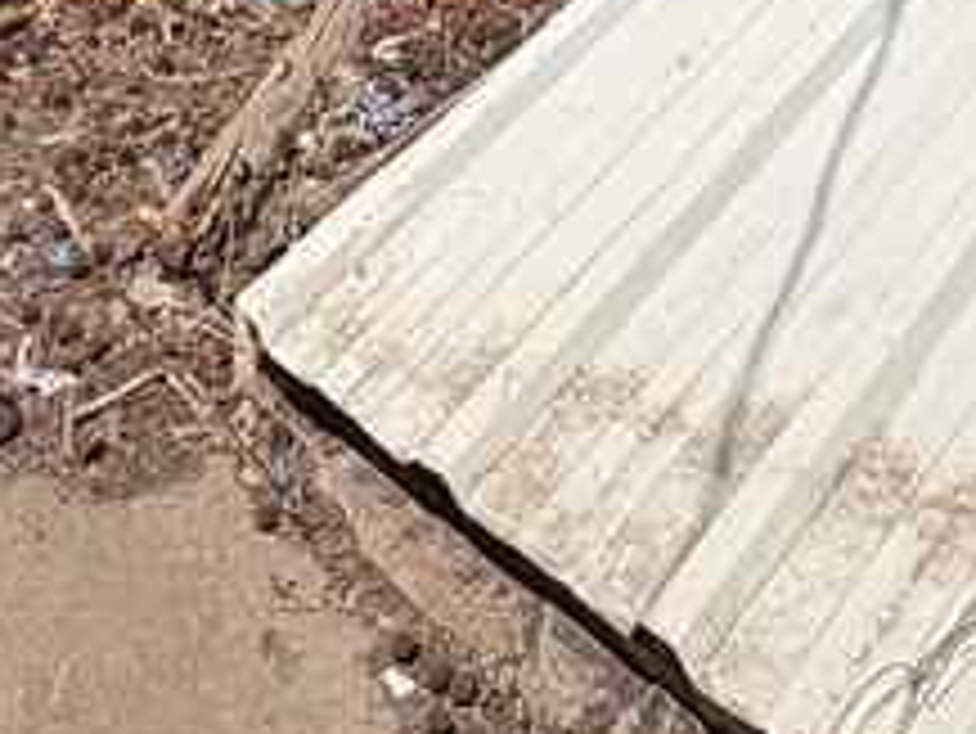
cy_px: -932
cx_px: 414
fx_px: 1862
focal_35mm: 66
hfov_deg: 29.3
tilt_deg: +4.2
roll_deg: +3.5
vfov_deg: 15.2
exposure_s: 1/2028
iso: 50
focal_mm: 2.22
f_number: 2.2
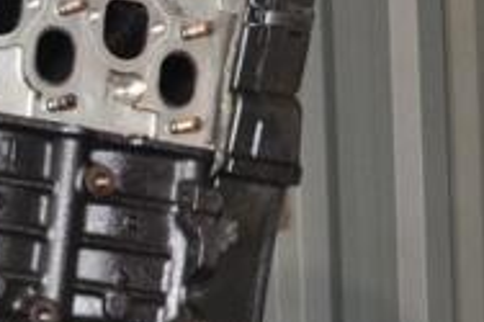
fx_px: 1606
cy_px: 299
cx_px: -172
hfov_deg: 16.1
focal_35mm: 120
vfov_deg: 11.4
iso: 800
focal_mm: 25
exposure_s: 1/60
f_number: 5
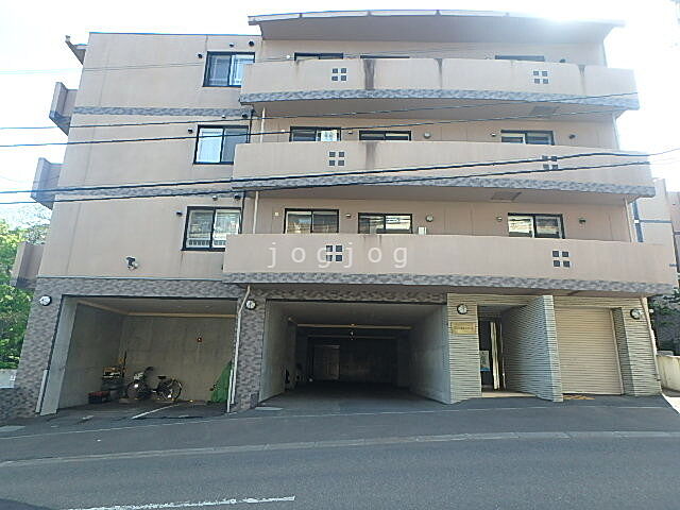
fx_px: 413
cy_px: 255
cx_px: 340
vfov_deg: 63.4
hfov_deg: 79.0
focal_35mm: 21
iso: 125
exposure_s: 1/160
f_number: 3.5
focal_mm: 3.7
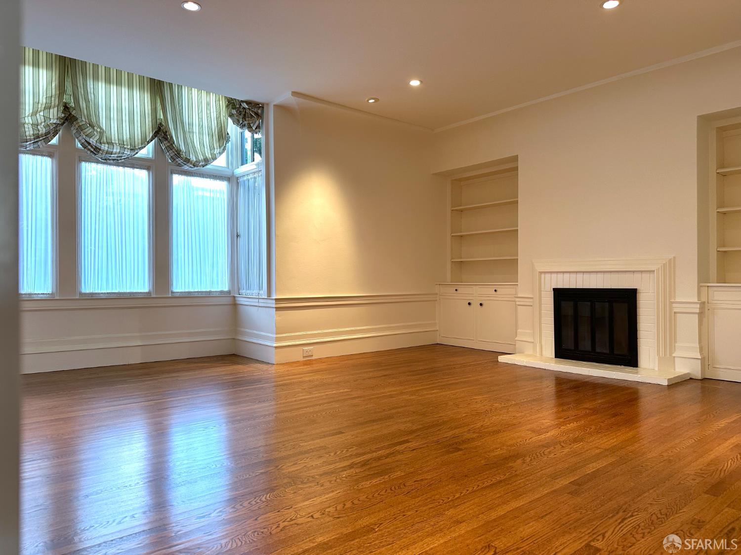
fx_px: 514
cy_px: 278
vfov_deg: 56.8
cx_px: 370
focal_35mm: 24
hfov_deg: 71.6
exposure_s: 1/60
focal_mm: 6.86
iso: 125
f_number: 1.78
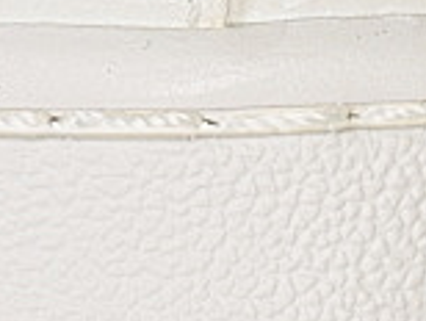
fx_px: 6224
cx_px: -41
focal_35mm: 505
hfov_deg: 3.9
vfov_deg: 2.9
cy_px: -385
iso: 160
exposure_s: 1/80
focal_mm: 50
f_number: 7.1
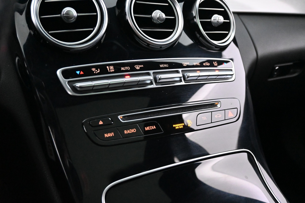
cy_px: 102
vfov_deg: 40.0
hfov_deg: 57.2
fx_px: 280
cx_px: 152
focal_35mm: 33
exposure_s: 1/40
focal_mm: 22
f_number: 4
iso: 9000
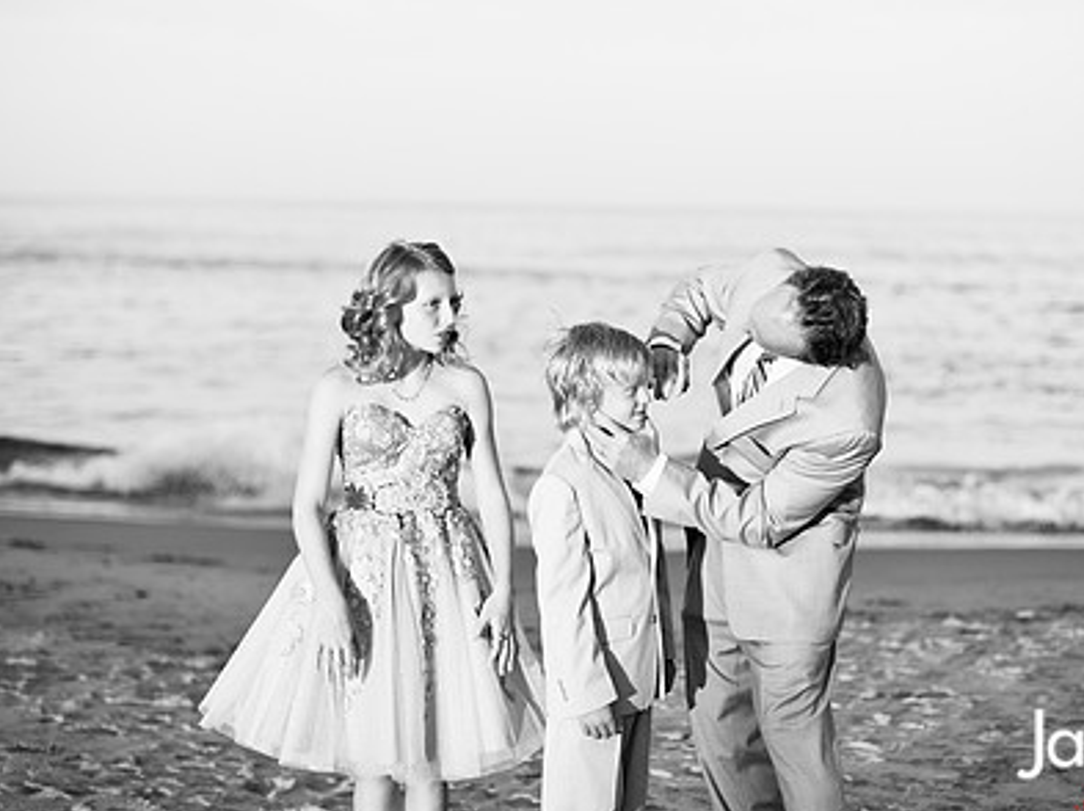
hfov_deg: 27.4
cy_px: 323
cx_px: 593
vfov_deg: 20.7
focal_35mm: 71
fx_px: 2221
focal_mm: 50
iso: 160
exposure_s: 1/1600
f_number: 2
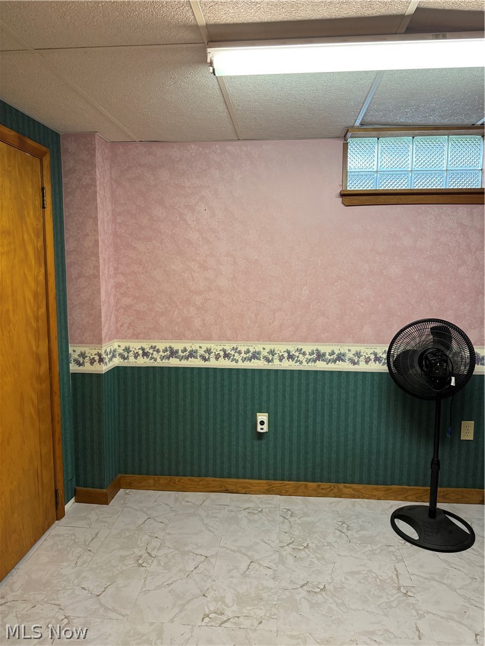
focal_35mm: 24
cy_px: 323
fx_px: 448
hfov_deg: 56.8
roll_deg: -0.7
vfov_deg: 71.6
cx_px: 242
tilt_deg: -5.5
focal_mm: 6.76
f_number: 1.78
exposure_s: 1/60
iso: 200
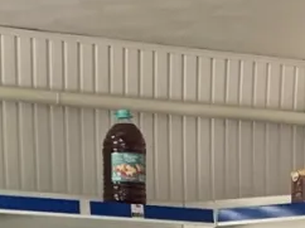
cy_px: 728
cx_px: 197
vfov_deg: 7.4
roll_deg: +0.1
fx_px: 1514
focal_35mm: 172
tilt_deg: -8.9
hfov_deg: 11.5
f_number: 1.8
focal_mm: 4.25
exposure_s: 1/50
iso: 80
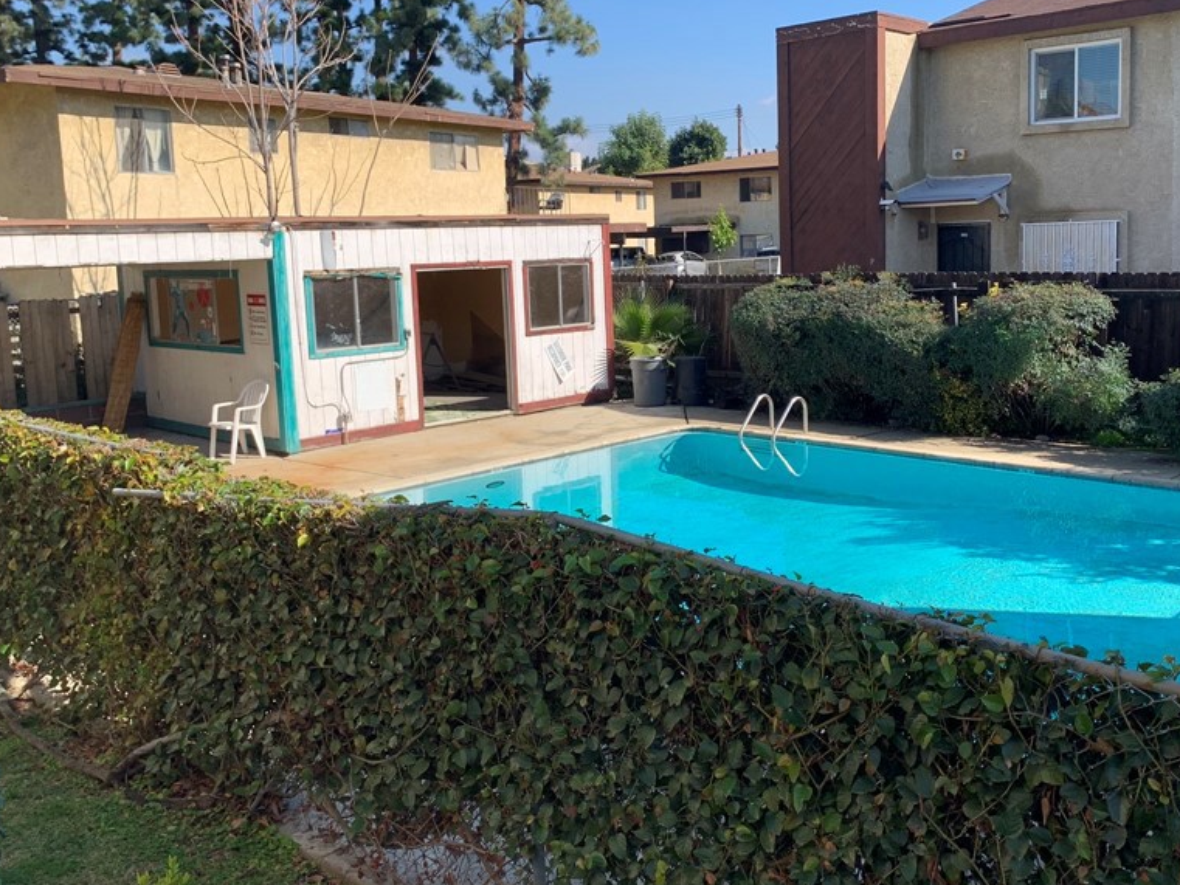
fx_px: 1193
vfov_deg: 40.7
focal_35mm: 35
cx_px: 676
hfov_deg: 52.4
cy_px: 397
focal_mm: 4.25
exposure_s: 1/1282
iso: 25
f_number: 1.8
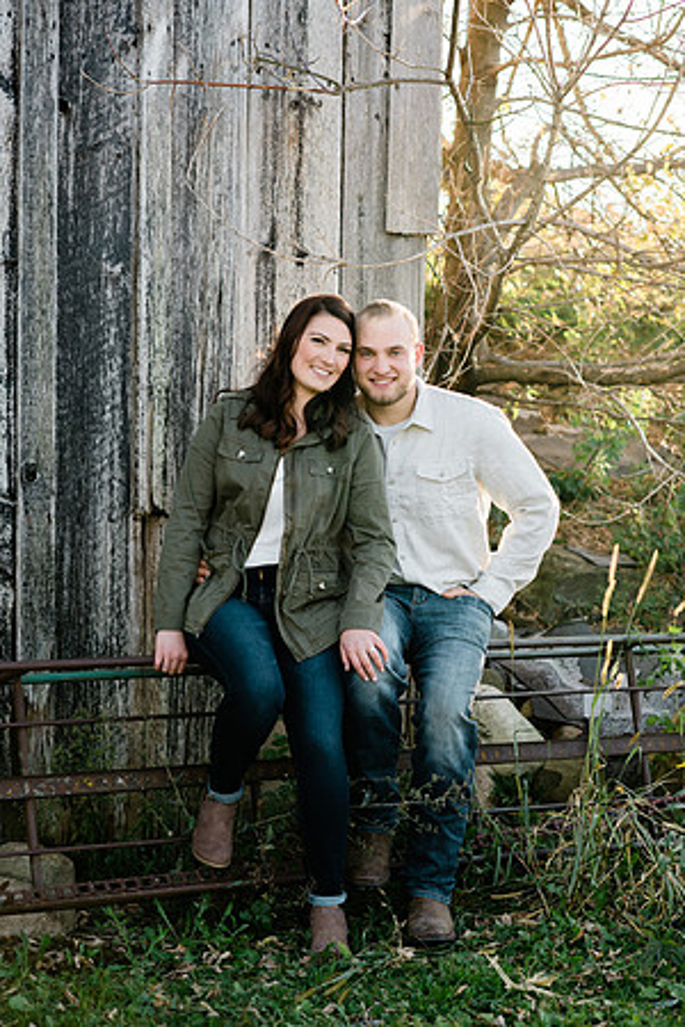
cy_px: 514
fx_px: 2426
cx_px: 342
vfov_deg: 23.9
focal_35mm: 85
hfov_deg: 16.1
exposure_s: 1/640
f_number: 3.2
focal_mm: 85
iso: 200
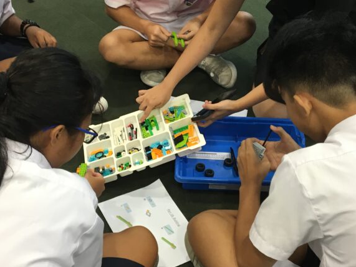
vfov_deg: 28.0
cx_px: 178
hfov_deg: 36.8
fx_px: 535
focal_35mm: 52
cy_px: 120
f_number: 2.2
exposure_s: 1/33
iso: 80
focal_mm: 4.15
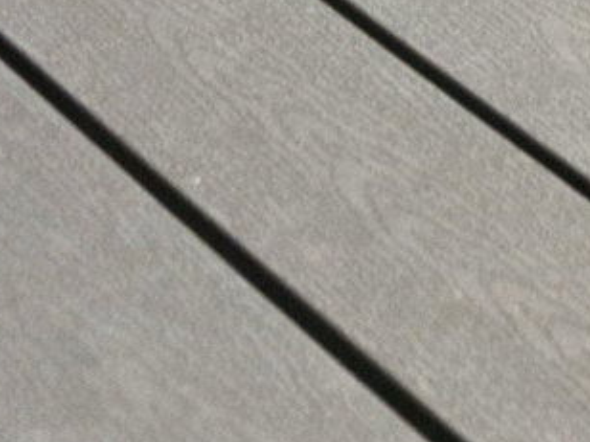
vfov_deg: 7.1
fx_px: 2557
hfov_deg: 12.4
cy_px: -1395
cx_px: 937
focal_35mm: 150
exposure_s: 1/1600
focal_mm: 16
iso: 250
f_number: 7.1
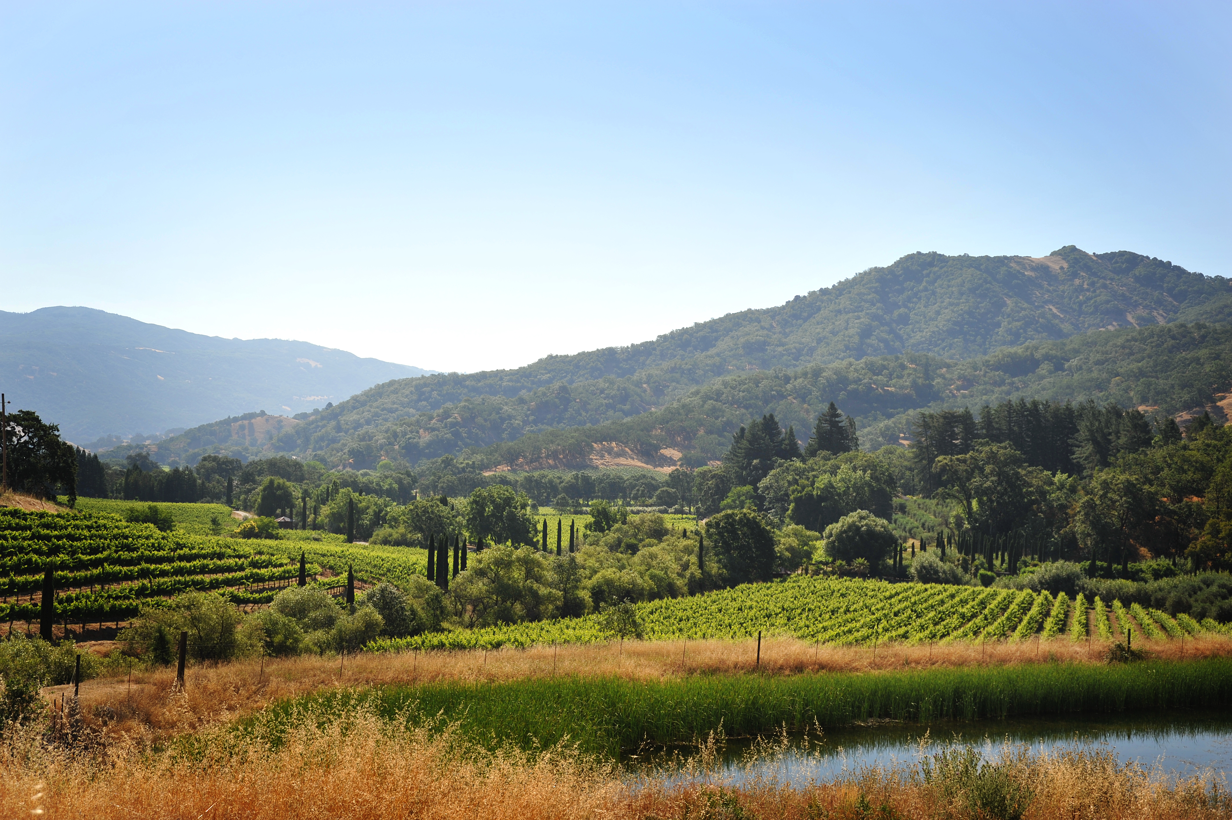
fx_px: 1710
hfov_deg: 39.6
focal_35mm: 50
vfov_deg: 27.0
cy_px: 410
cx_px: 616
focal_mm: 50
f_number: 9
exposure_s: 1/400
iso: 200
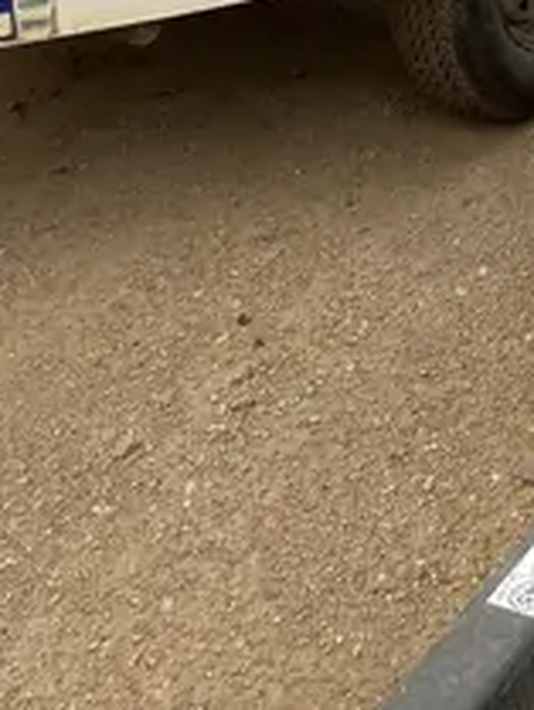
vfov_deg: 17.8
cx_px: 820
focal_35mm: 91
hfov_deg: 15.0
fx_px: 1870
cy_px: -515
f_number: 1.8
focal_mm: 4.25
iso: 32
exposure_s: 1/151
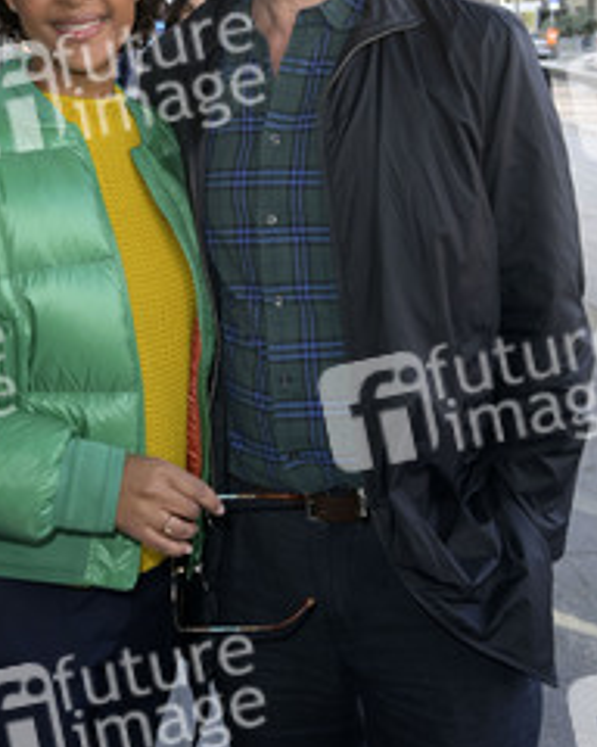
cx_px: 196
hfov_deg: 30.0
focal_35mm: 50
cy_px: 243
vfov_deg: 36.9
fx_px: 1104
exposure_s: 1/80
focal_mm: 32
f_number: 5.6
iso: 500
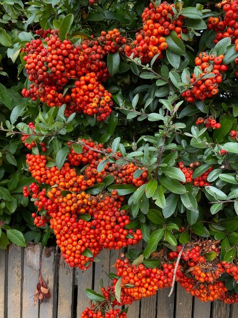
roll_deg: -1.8
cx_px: 119
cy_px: 159
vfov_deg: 67.3
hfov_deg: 53.1
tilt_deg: +2.9
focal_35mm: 26
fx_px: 238
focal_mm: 4.25
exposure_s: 1/121
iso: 50
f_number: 1.8
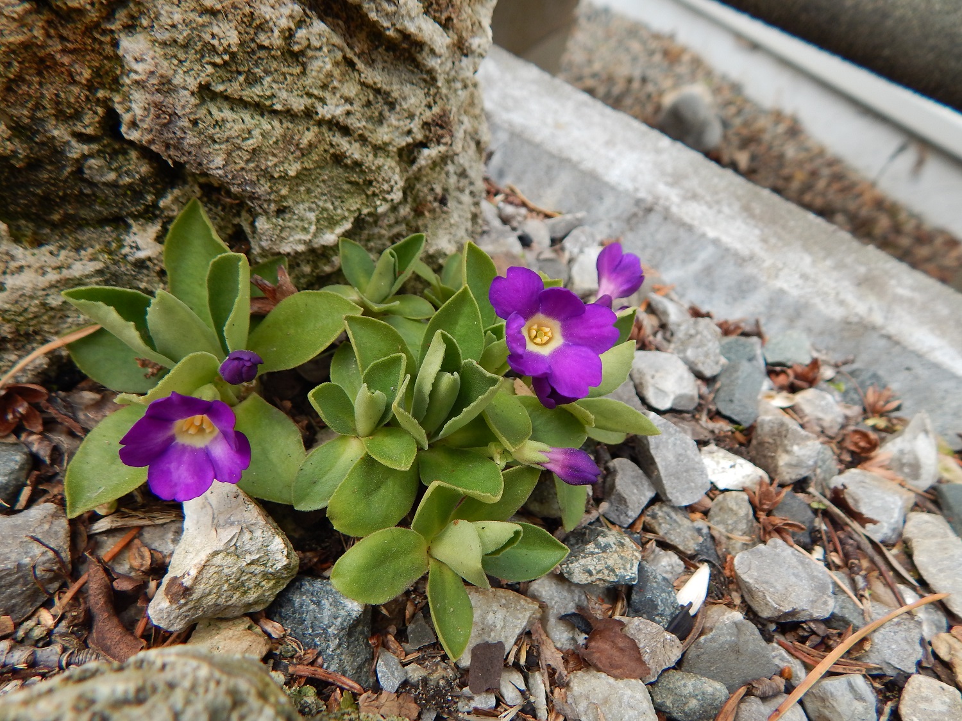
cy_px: 360
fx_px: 611
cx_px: 481
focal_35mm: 22
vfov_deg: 61.1
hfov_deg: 76.4
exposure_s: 1/250
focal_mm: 4
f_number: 3
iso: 125
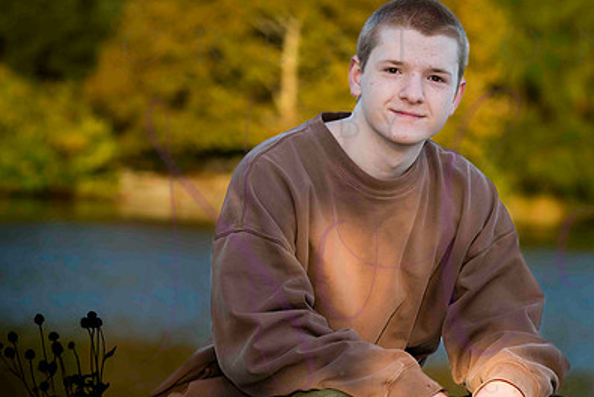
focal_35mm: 198
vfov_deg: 6.9
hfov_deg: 10.4
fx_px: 3269
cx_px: 399
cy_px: 120
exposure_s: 1/400
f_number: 6.3
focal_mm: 135
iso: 400
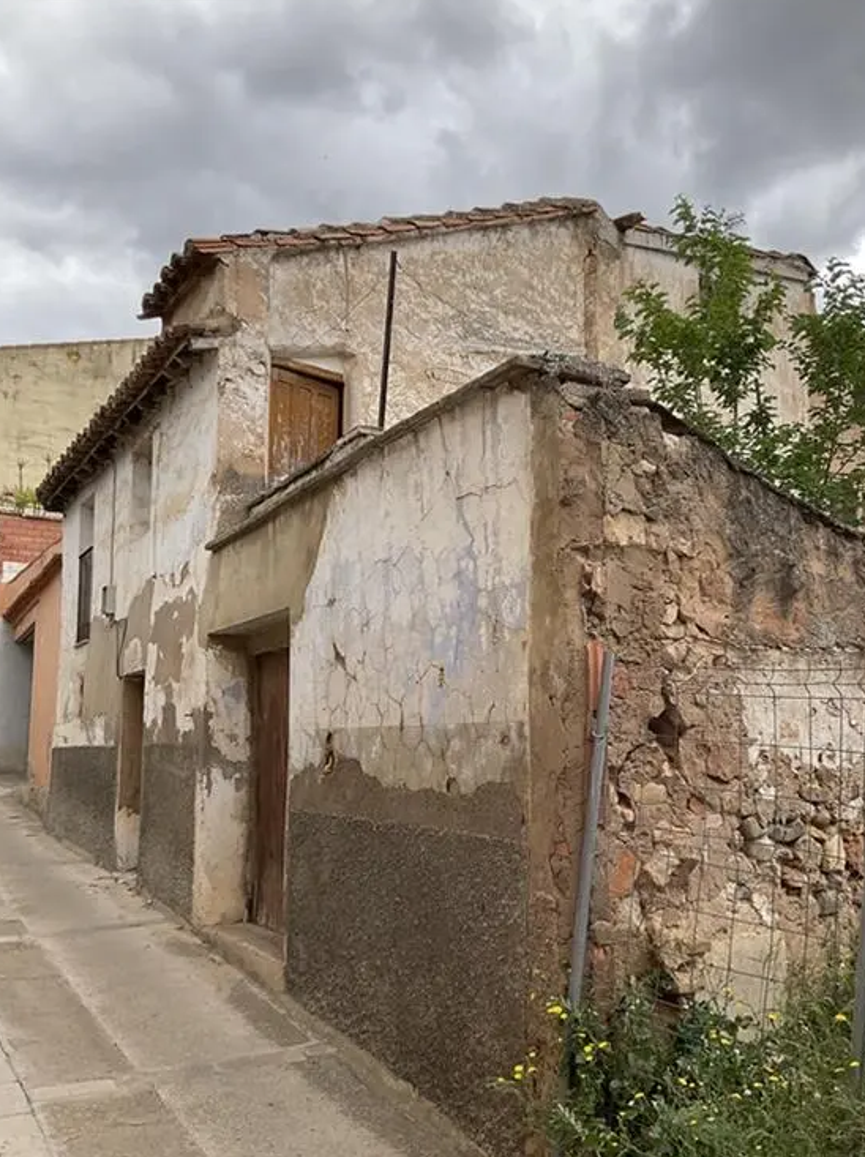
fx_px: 1135
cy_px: 631
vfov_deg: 53.9
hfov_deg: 41.6
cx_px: 485
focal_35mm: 34
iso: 25
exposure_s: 1/1076
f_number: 1.8
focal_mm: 3
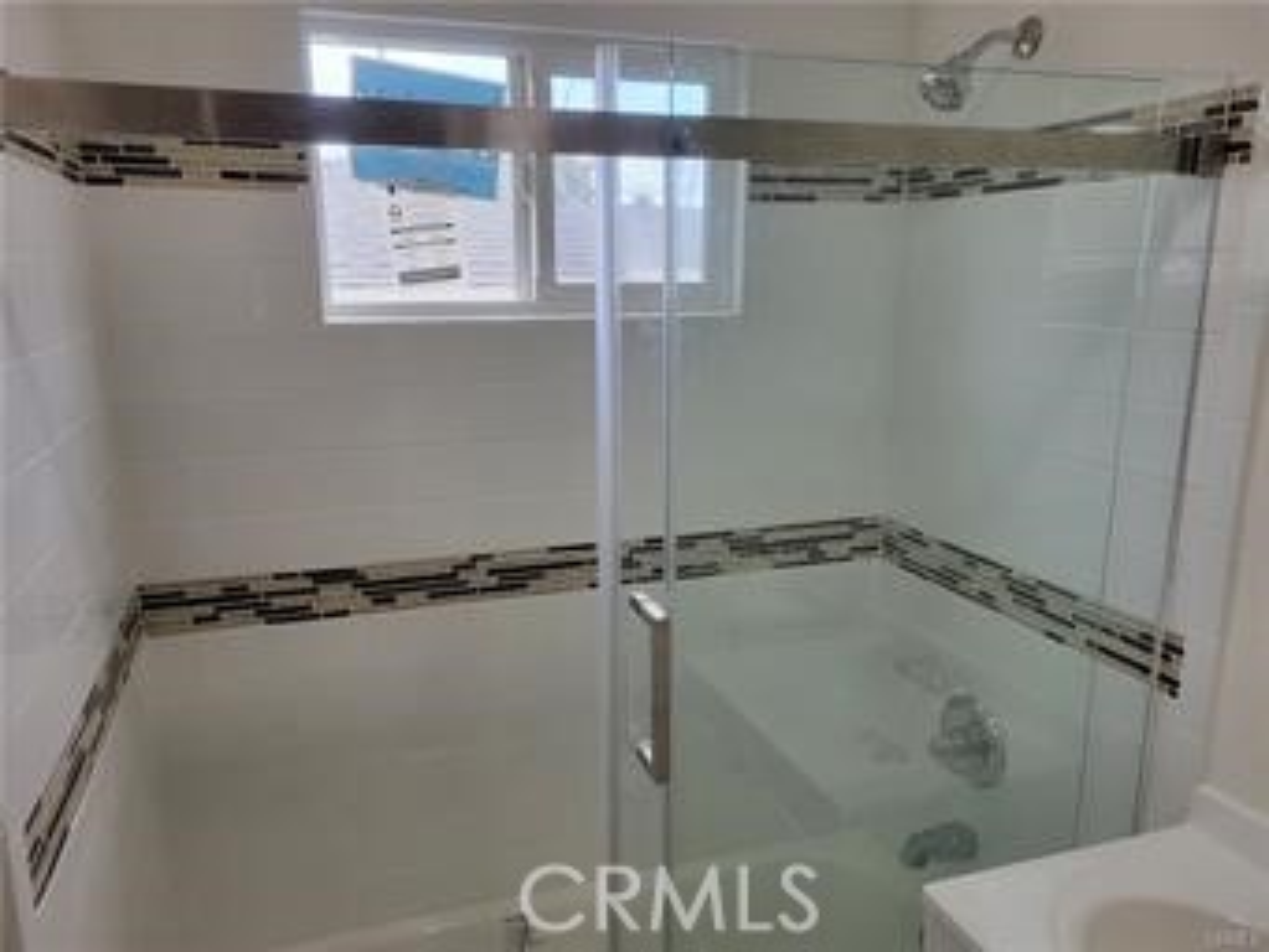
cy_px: 476
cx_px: 634
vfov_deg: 53.1
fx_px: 953
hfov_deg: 67.3
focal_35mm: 26
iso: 64
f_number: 1.8
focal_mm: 5.4
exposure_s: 1/120
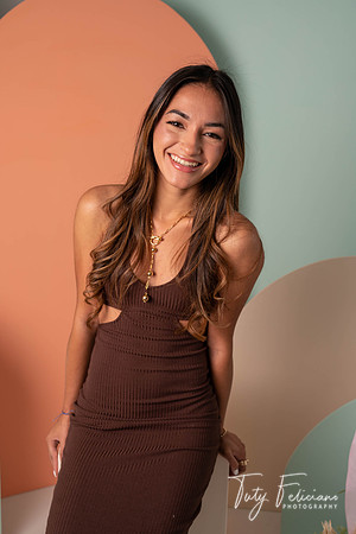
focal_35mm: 44
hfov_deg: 30.5
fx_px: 653
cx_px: 178
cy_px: 267
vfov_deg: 44.5
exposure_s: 1/100
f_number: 5.6
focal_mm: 44
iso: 200
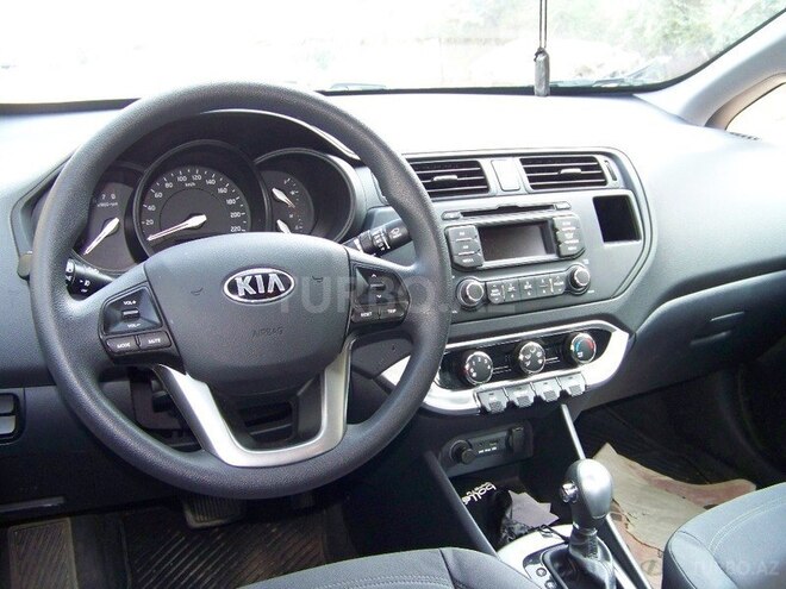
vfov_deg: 39.7
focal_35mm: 36
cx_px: 393
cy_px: 294
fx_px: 817
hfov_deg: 51.4
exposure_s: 1/30
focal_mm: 5.85
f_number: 2.8
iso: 200
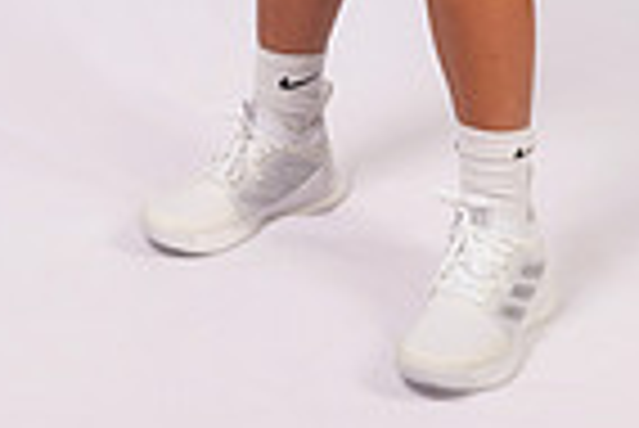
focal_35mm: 111
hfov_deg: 18.4
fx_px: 1972
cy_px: -554
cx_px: 252
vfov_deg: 10.8
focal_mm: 35
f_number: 5.6
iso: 160
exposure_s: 1/125
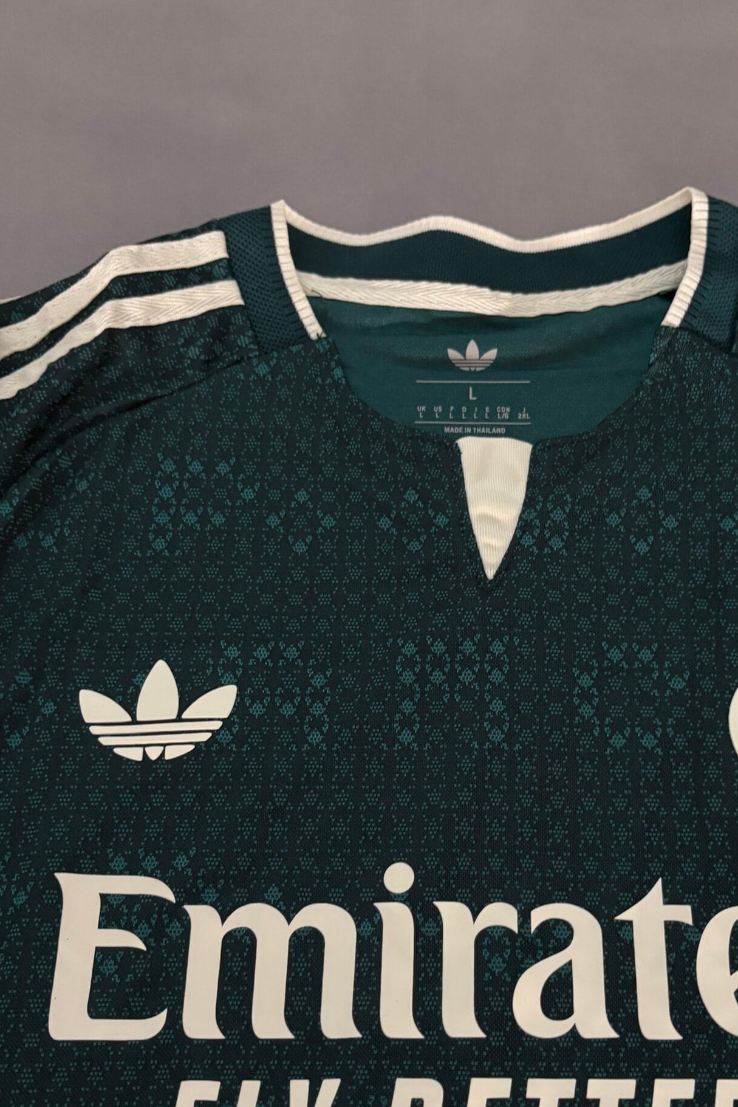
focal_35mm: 38
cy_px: 660
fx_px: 1168
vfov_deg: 50.4
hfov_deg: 34.8
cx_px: 471
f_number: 1.6
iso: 400
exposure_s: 1/33
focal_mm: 5.96
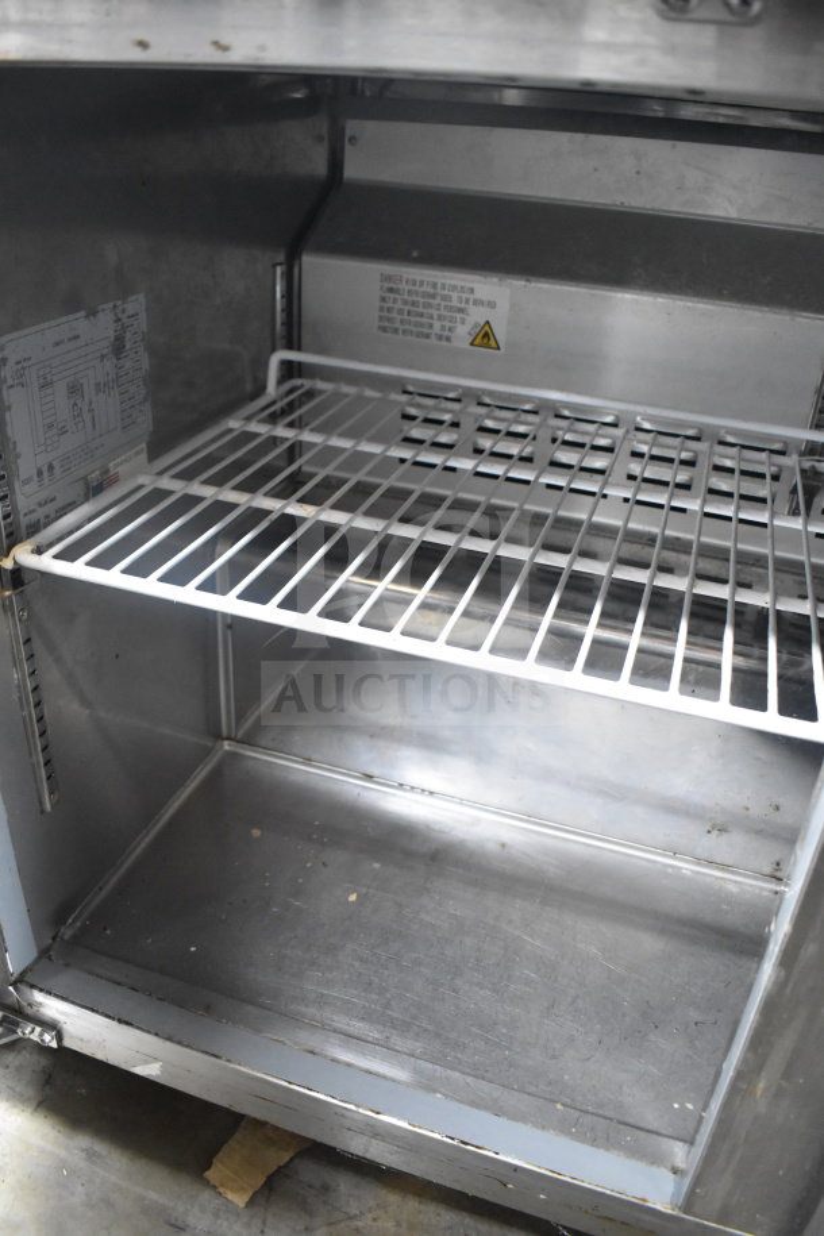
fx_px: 927
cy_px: 618
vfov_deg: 67.4
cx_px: 412
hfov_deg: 47.9
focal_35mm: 27
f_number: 3.5
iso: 3600
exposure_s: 1/30
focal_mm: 18
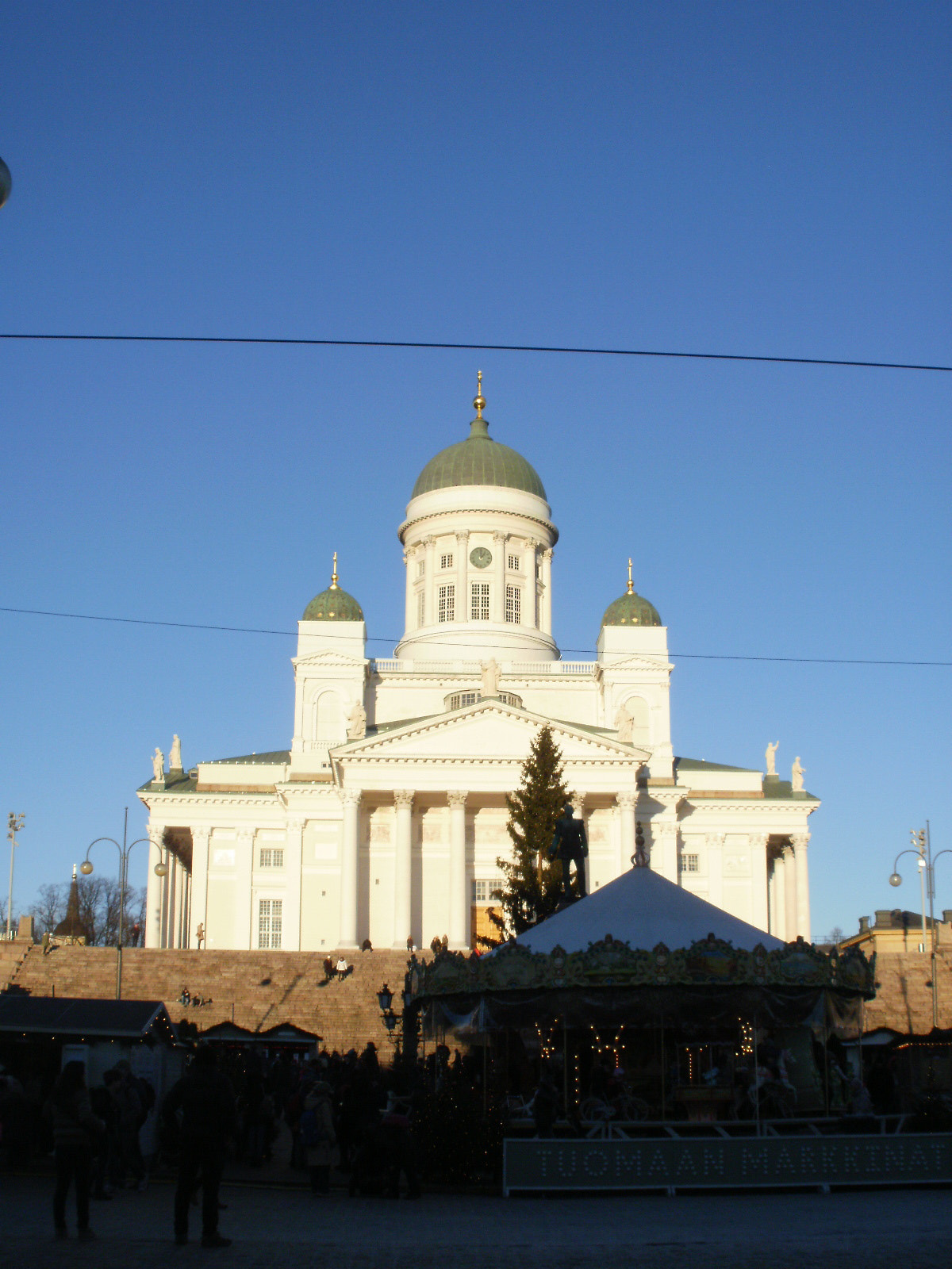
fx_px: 1613
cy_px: 634
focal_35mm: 44
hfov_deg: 32.9
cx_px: 476
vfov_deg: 42.9
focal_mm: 7.7
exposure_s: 1/320
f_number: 6.3
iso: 100
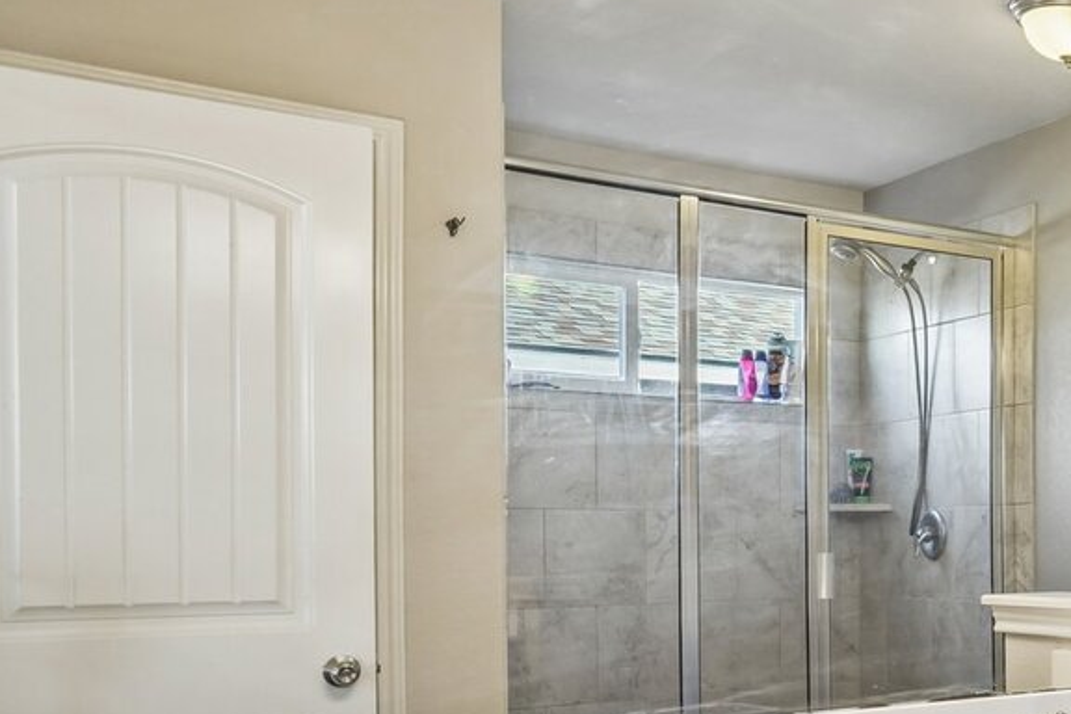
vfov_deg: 29.2
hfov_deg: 33.6
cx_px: 1342
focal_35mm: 45
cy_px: 571
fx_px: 1339
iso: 400
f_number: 8
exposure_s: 1/15
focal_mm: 16
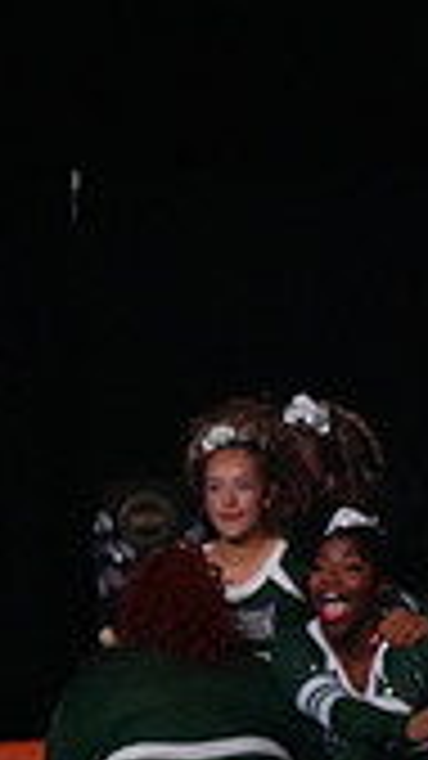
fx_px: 13060
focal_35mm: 647
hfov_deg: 1.9
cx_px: 1266
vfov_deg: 3.3
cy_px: 528
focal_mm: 180
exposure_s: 1/1250
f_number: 5.6
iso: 16000
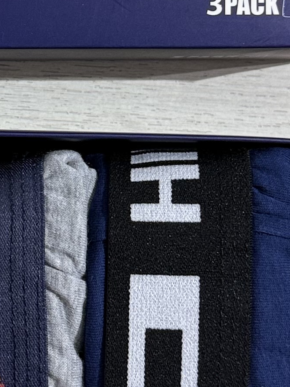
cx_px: -47
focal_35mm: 109
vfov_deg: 17.9
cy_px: 71
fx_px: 1218
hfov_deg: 13.3
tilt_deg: -85.1
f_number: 1.78
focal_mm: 6.76
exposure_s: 1/121
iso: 100
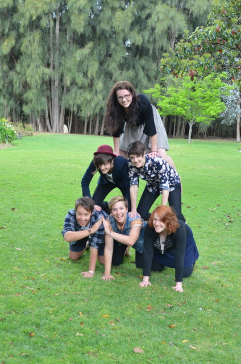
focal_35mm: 52
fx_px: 529
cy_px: 182
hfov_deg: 25.6
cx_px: 120
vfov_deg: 37.9
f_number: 4.5
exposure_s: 1/80
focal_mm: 35
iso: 400
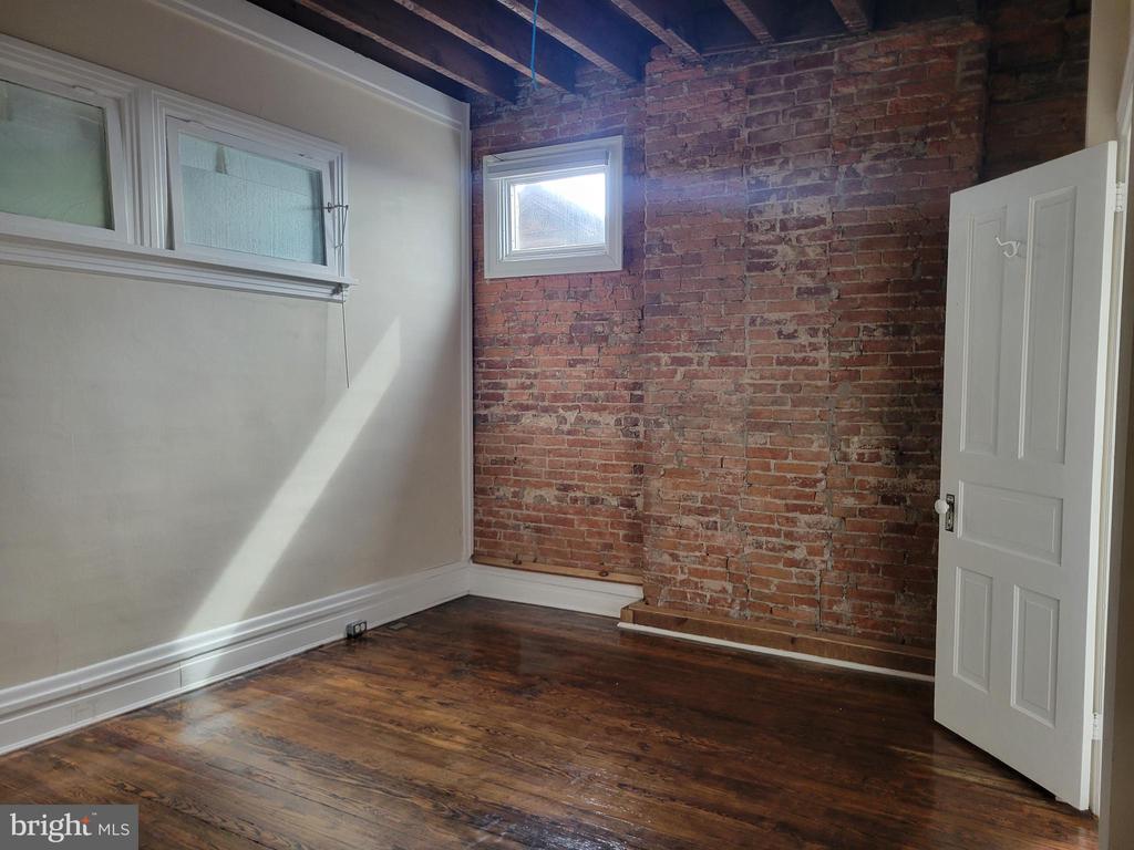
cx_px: 567
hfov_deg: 67.3
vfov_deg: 53.1
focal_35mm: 26
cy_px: 425
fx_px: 852
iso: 160
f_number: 1.8
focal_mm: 5.4
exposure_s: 1/60
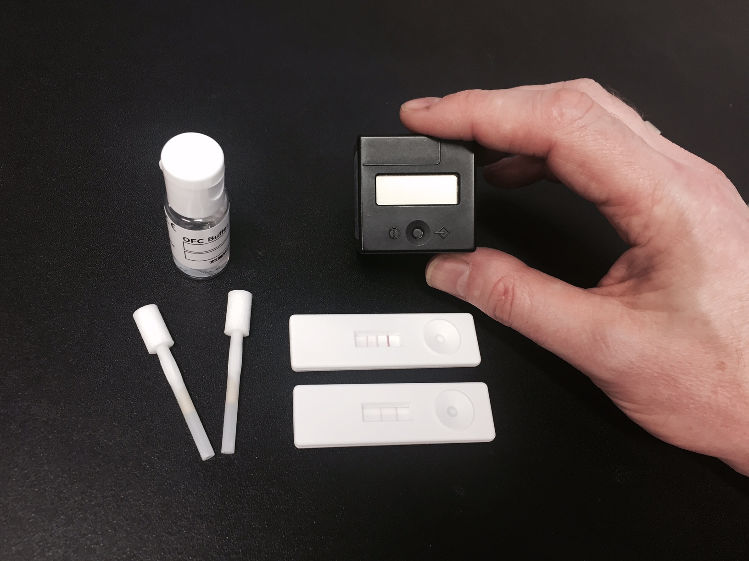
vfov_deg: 48.2
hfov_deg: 61.7
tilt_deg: -59.3
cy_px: 280
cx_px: 374
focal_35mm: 29
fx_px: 627
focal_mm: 4.15
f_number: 2.2
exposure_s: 1/33
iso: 100
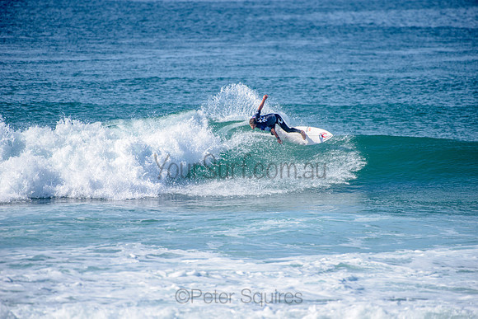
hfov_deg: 4.1
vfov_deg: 2.8
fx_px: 6640
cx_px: 239
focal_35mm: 500
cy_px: 160
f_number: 5.6
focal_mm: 500
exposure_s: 1/2000
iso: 160
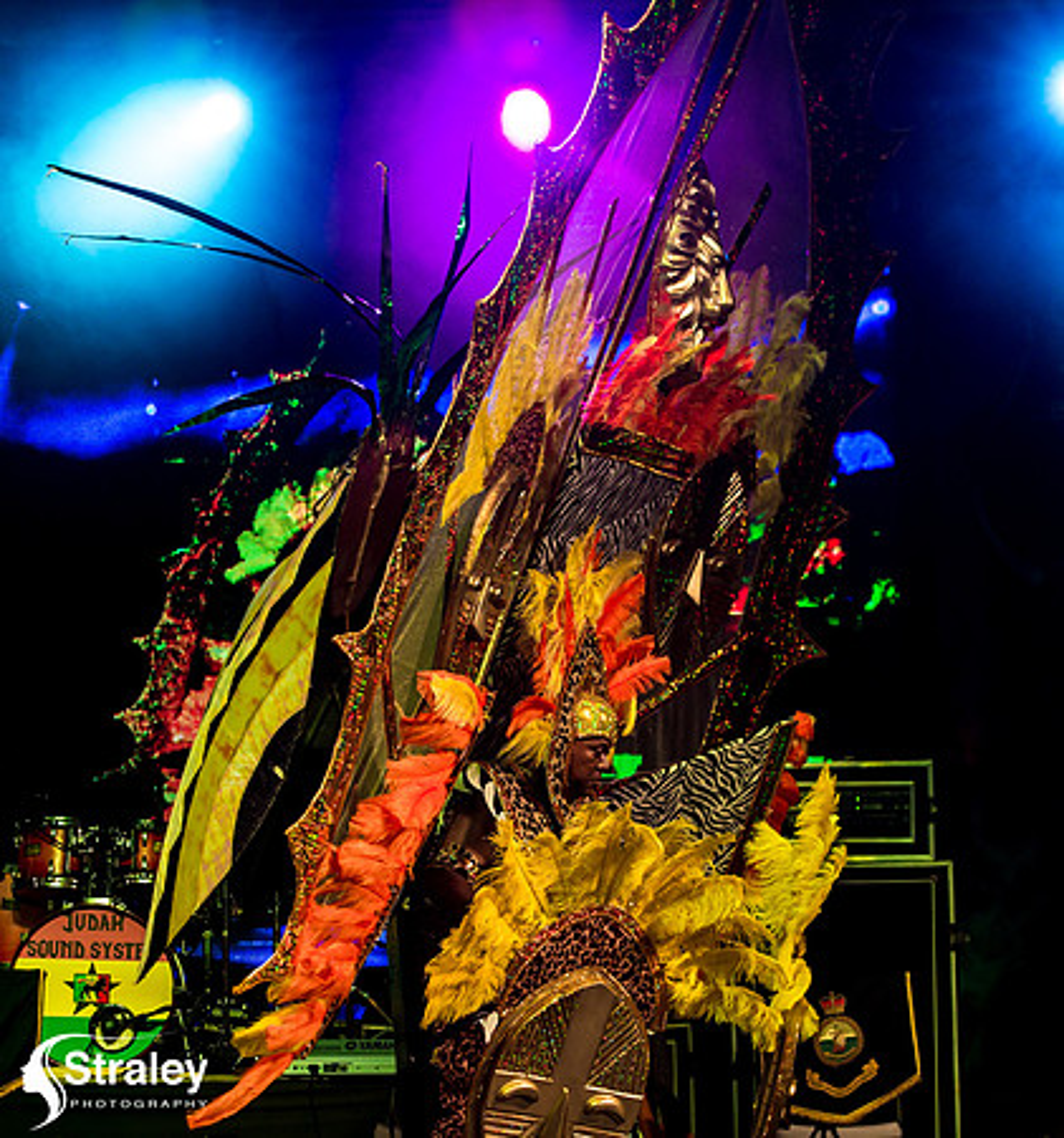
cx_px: 547
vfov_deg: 13.5
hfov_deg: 12.6
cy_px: 704
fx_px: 4813
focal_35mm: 134
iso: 2000
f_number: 5.6
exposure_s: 1/320
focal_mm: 82
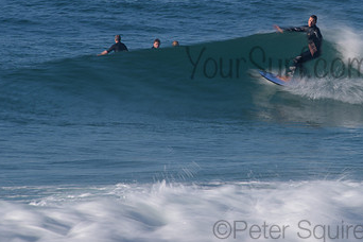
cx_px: 295
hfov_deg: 2.4
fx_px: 8550
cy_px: 54
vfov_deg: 1.6
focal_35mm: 848
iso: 31
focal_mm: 500
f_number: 14
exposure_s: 1/13
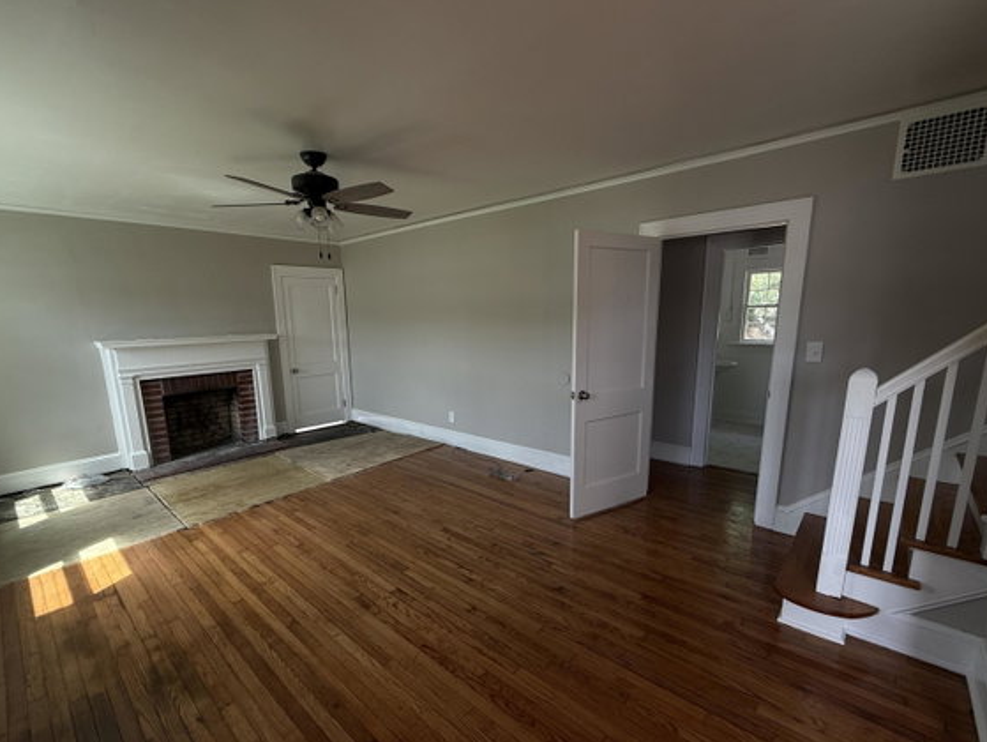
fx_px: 456
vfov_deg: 78.0
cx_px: 471
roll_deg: +1.2
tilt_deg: -11.3
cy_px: 405
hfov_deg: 94.4
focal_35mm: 16
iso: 50
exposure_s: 1/112
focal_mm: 2.22
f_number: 2.2
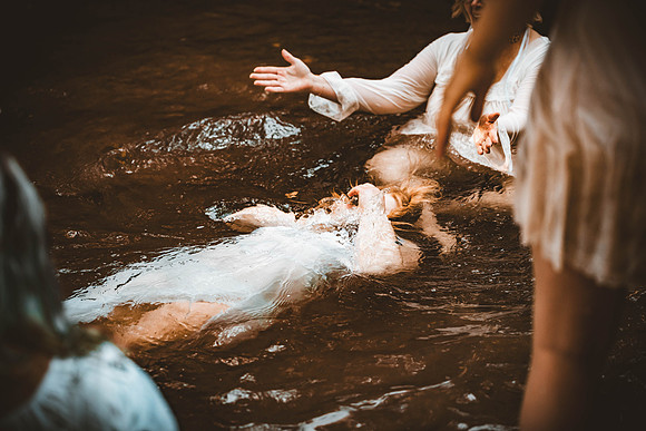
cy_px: 216
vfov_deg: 15.2
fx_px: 1615
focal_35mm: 90
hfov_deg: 22.6
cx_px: 323
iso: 1000
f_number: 2.8
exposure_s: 1/400
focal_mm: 90
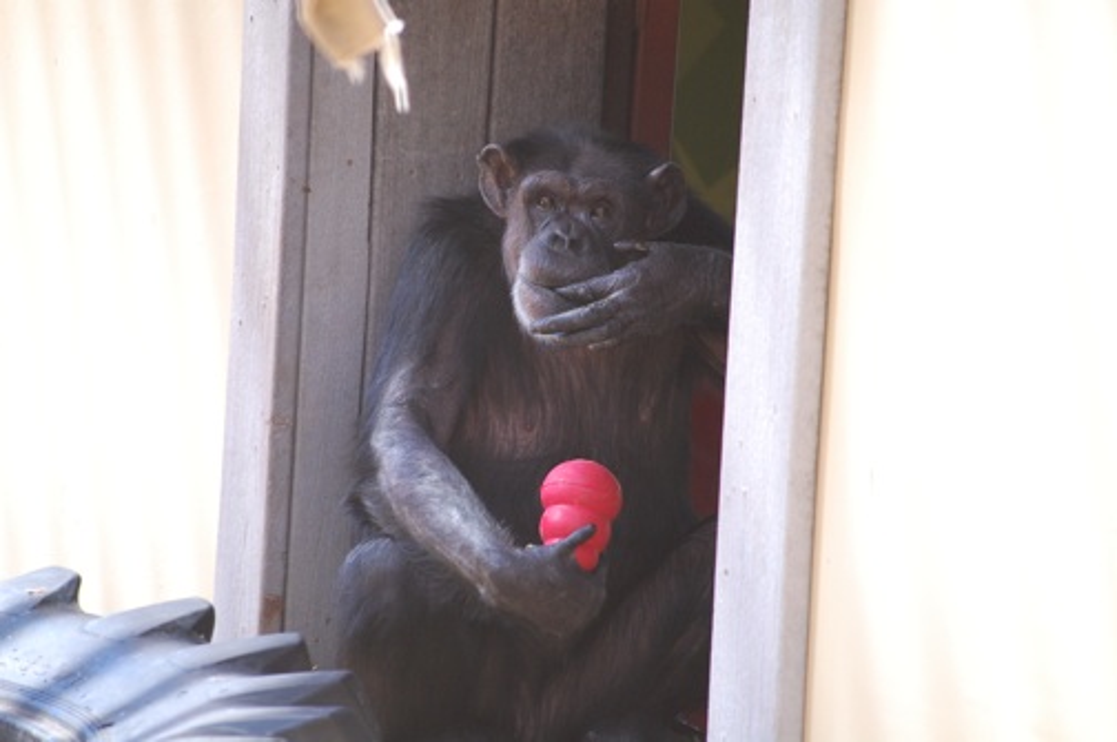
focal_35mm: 183
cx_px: 558
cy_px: 371
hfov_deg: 11.2
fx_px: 5672
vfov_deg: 7.5
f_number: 5
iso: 800
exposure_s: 1/100
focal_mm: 122
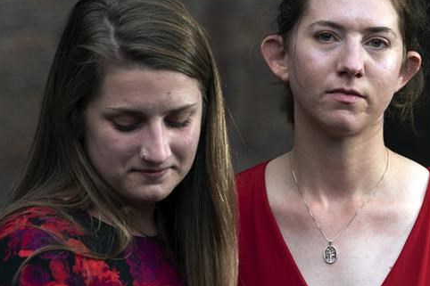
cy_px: 138
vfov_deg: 5.6
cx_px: 274
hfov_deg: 8.4
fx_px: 2913
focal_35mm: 244
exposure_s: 1/125
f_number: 7.1
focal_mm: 181
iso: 100
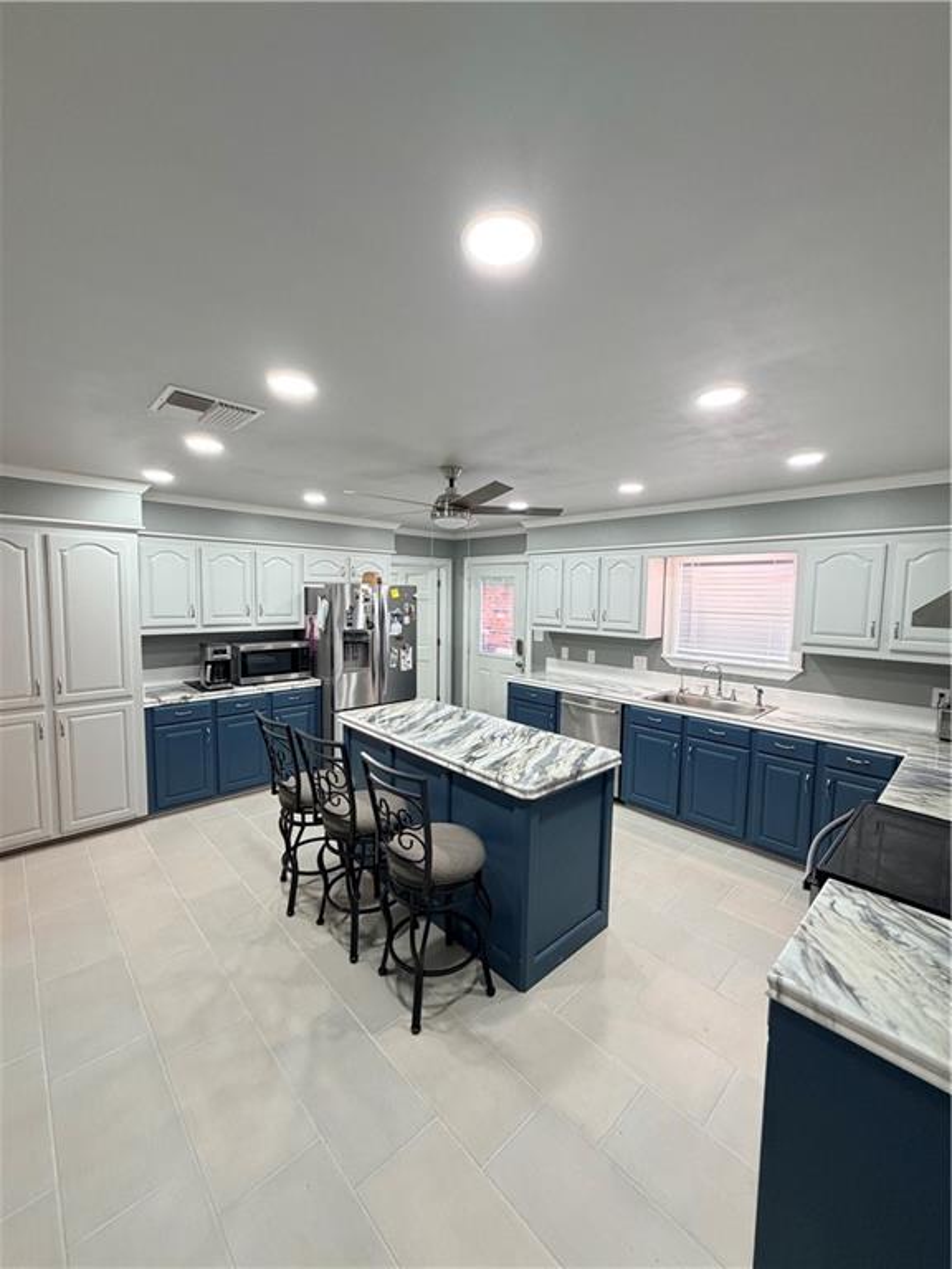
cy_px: 634
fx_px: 513
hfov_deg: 85.7
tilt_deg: -5.2
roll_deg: -0.9
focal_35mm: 14
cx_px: 476
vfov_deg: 102.1
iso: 320
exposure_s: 1/120
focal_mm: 2.22
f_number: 2.2
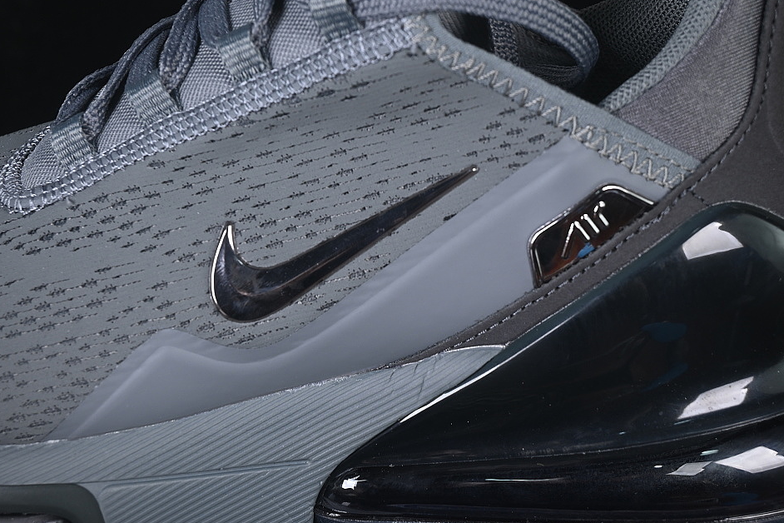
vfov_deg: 15.9
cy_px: 267
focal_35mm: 86
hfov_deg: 23.6
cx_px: 361
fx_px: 1873
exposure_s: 1/50
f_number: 6.3
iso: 160
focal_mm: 50
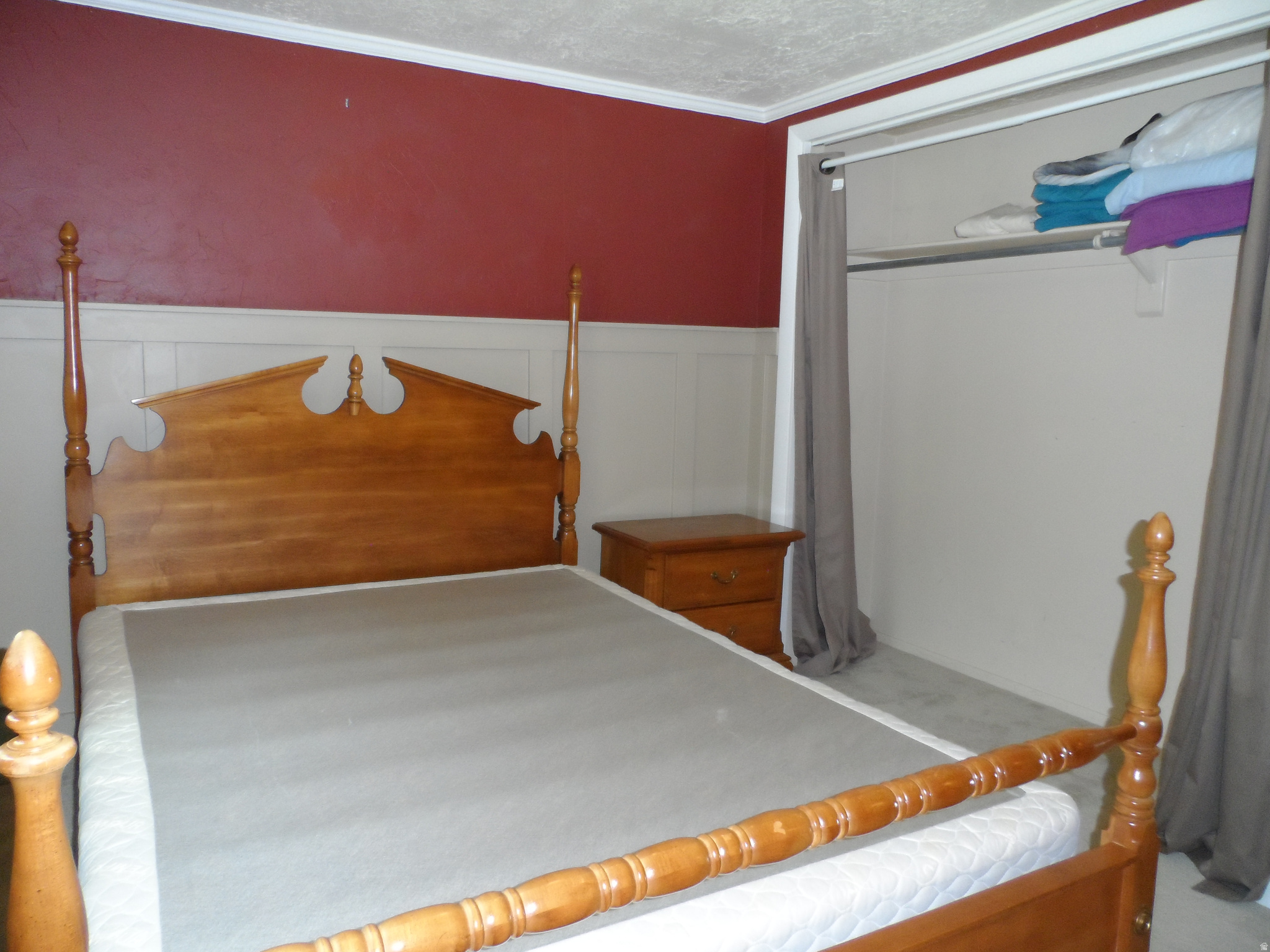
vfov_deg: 56.8
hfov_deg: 71.6
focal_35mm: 24
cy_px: 476
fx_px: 881
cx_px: 635
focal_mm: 4
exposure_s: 1/30
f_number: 3.2
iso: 320
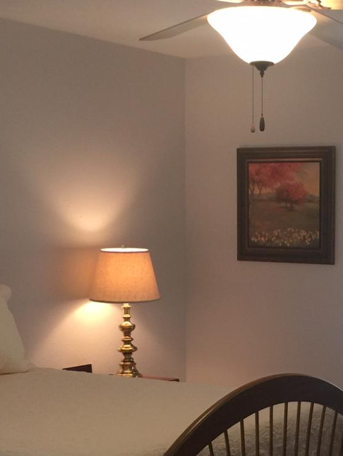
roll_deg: +0.1
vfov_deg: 24.6
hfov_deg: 18.3
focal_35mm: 79
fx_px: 1043
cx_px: 316
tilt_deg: -2.3
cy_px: 312
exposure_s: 1/15
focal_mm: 4.15
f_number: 2.2
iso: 32
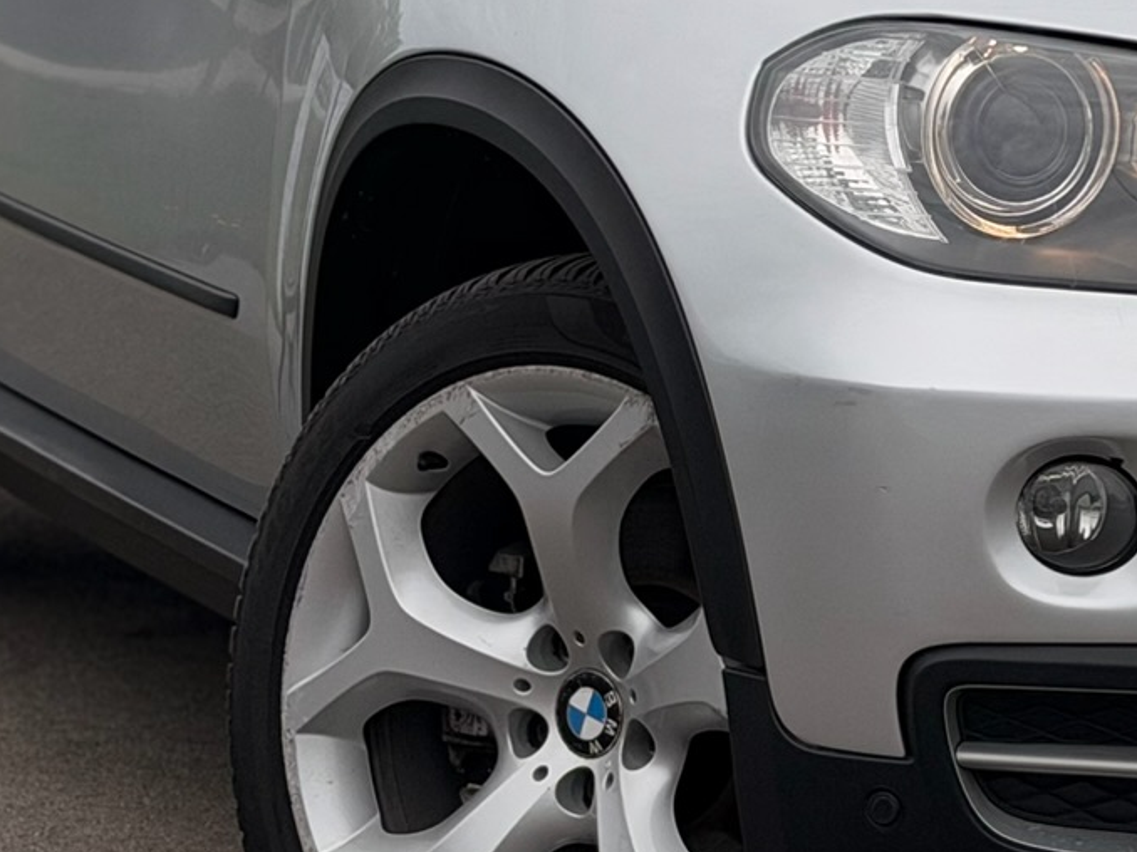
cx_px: 1224
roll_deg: +1.0
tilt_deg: -4.8
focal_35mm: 145
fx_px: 4761
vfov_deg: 10.2
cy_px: 205
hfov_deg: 13.4
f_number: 1.78
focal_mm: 6.76
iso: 64
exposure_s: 1/3226
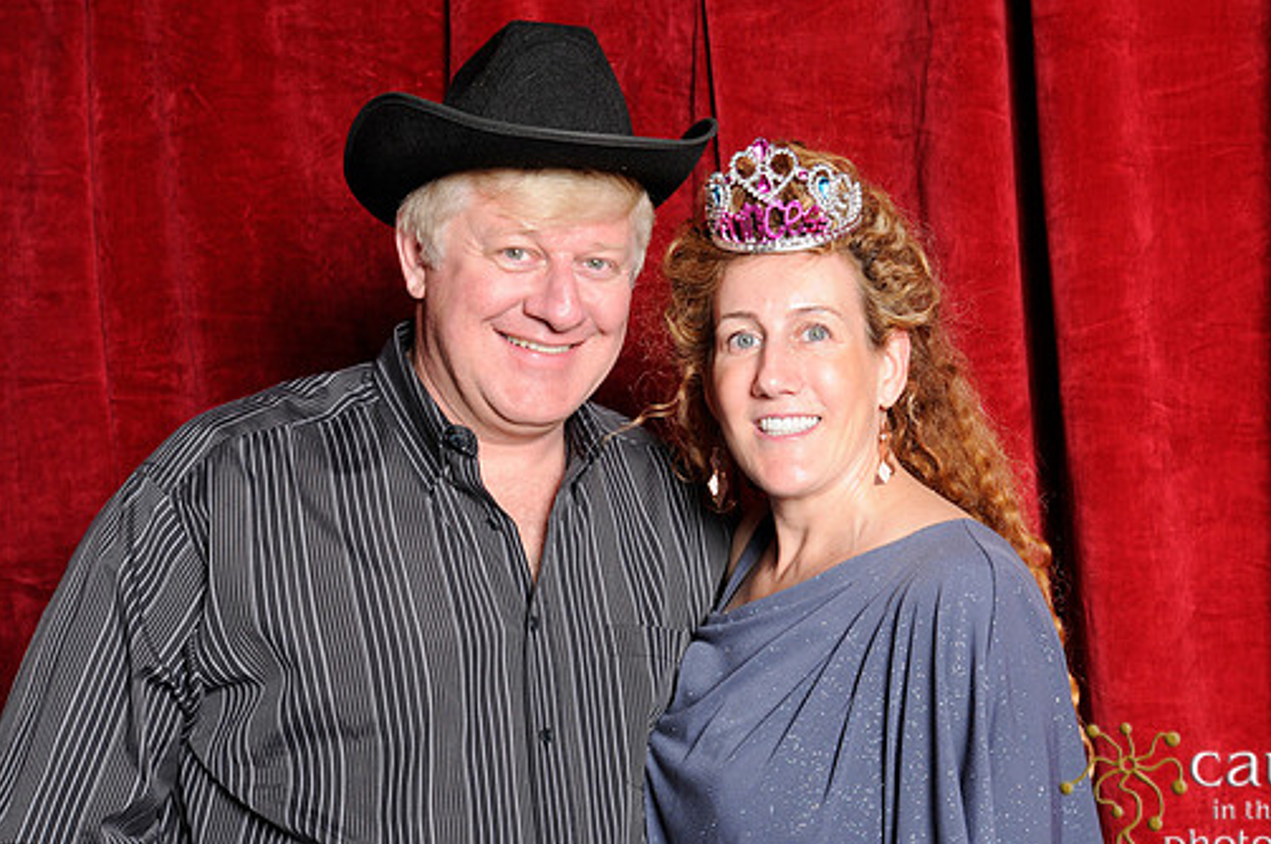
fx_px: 2136
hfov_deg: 33.1
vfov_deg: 22.3
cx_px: 690
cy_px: 401
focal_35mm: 61
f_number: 8
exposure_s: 1/60
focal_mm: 35
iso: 400
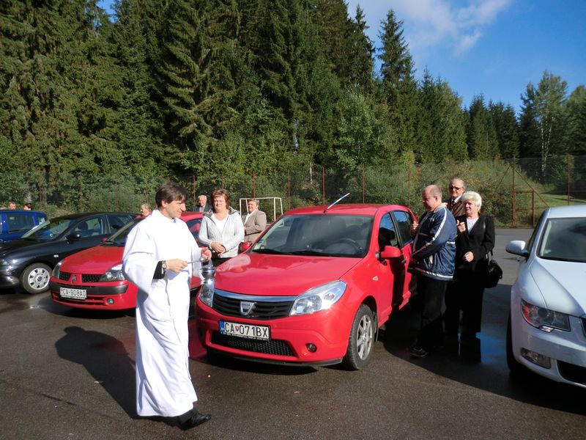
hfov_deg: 65.3
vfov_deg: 51.4
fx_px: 457
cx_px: 293
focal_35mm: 27
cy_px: 220
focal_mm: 4.9
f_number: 3.2
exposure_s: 1/800
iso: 50
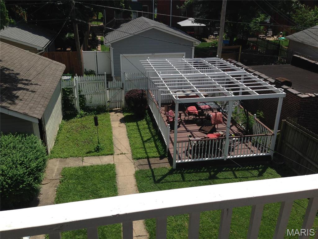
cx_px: 159
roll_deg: -0.3
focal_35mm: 33
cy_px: 120
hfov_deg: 55.4
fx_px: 303
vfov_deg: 42.9
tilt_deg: -22.2
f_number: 2.4
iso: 50
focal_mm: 4.12
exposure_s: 1/1938
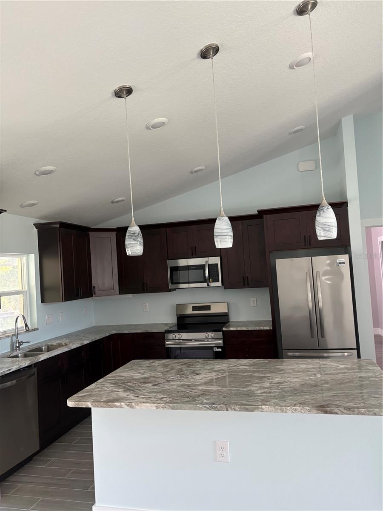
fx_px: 384
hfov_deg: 53.1
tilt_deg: +7.5
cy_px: 256
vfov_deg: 67.3
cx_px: 192
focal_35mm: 26
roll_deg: +4.0
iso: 125
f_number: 1.6
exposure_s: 1/62
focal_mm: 5.96
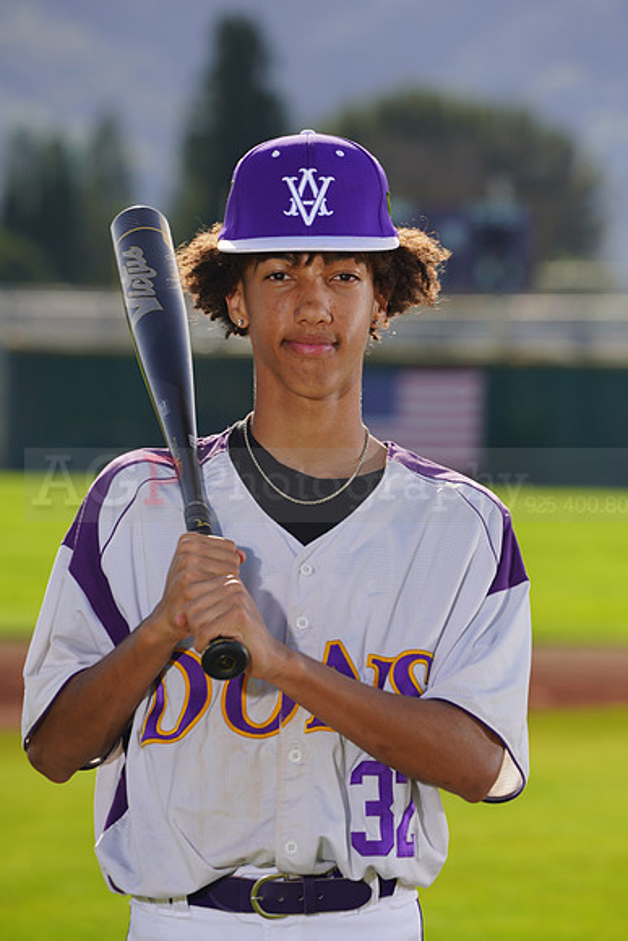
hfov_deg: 4.8
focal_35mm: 285
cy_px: 470
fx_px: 7452
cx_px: 314
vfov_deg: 7.2
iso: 100
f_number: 9
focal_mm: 285
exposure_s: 1/250
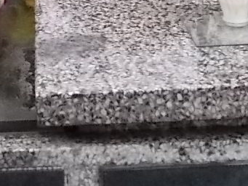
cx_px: 87
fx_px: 874
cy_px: -11
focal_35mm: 122
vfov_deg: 12.0
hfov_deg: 16.1
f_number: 3.2
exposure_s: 1/500
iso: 400
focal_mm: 4.6
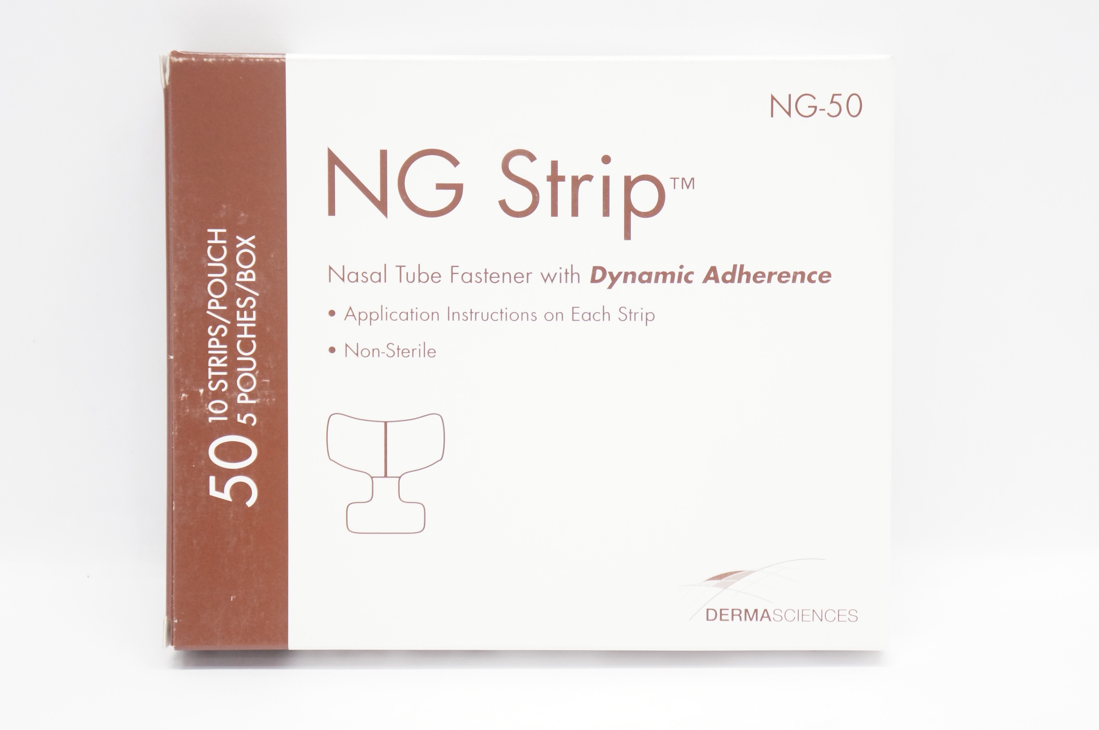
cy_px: 365
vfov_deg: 16.5
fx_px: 2516
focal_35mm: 82
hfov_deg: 24.6
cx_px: 550
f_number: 5.6
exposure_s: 1/60
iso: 800
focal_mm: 55
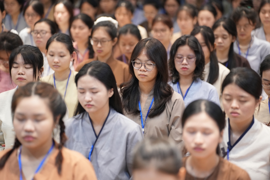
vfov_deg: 9.1
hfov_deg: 13.7
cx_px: 135
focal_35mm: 150
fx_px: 1125
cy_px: 90
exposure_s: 1/160
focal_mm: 150
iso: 4000
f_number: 2.8
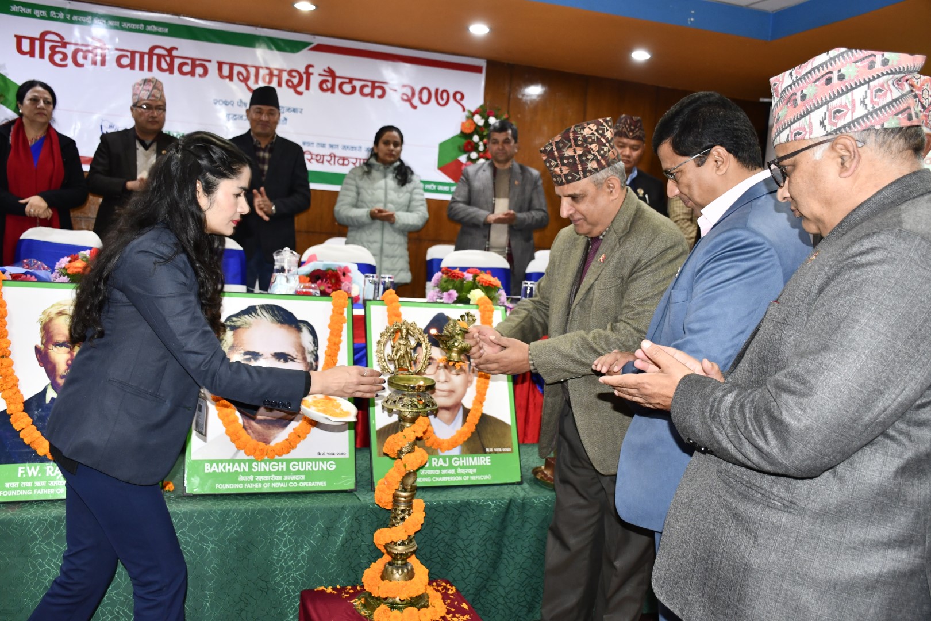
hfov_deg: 57.2
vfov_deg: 40.0
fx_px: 853
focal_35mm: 33
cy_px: 310
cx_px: 466
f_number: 3.5
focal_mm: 22
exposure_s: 1/60
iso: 1000
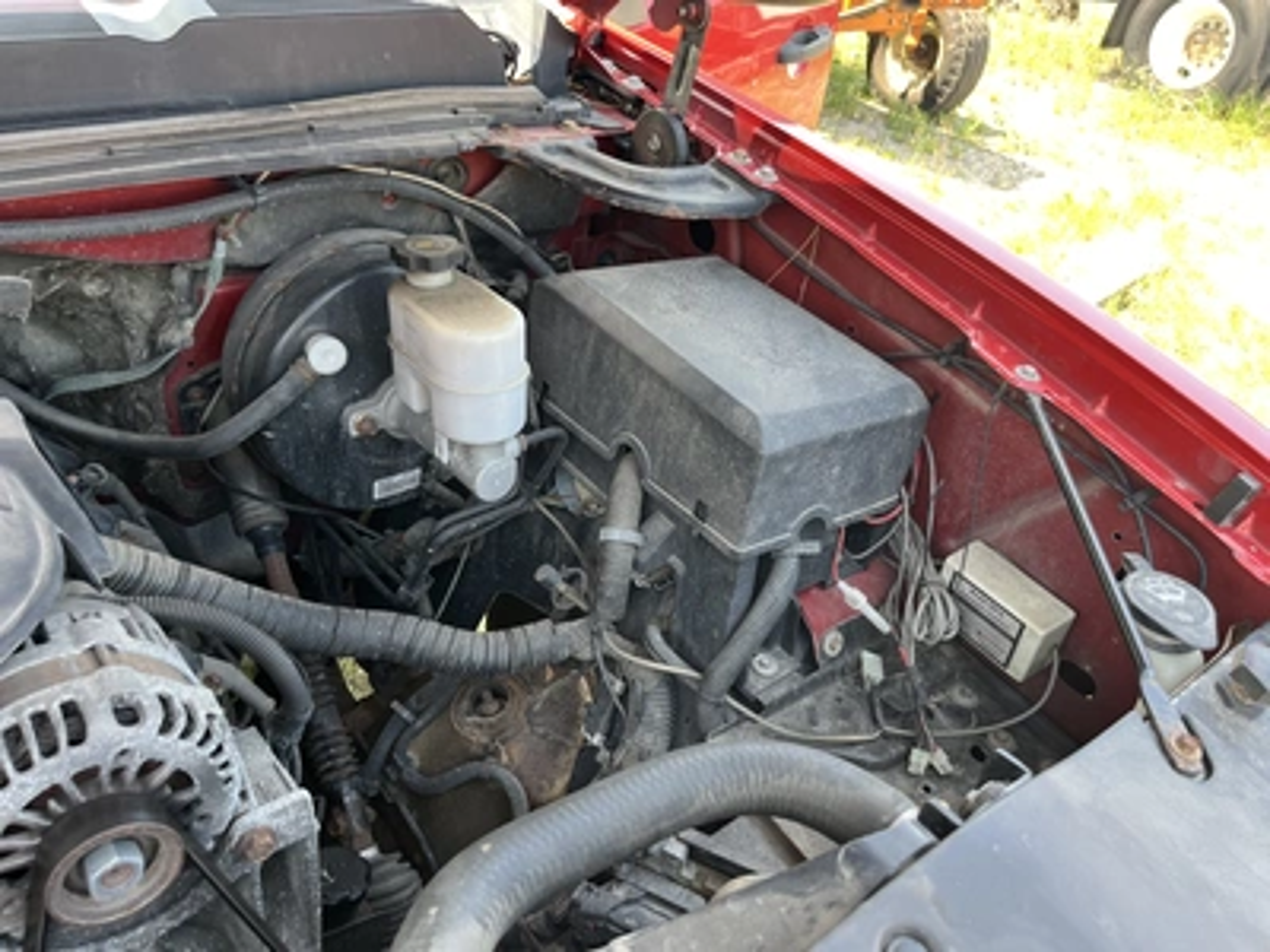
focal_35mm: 26
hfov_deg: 67.3
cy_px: 476
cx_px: 635
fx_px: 954
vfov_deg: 53.1
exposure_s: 1/122
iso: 50
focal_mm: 5.1
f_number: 1.6
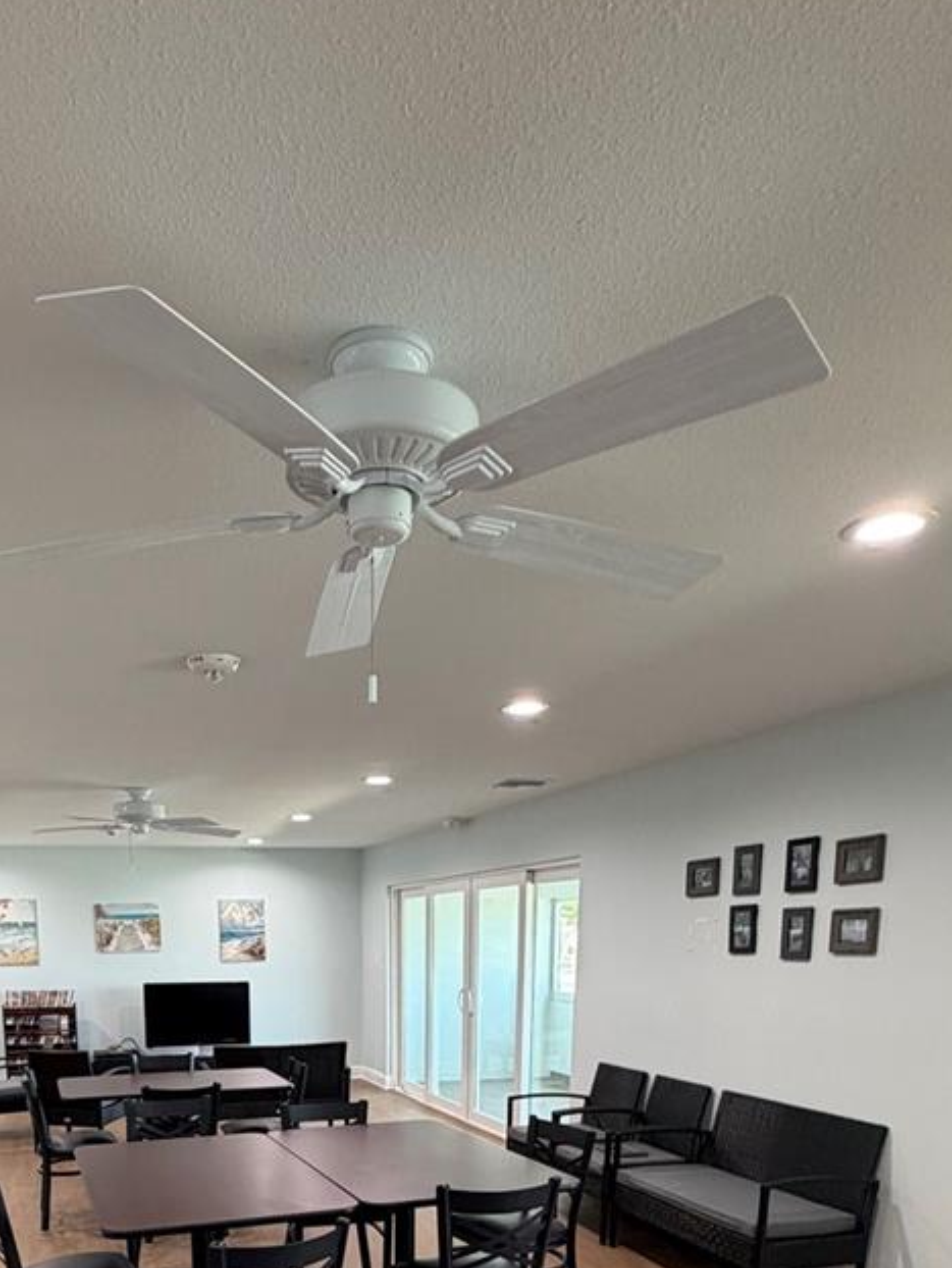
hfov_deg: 50.6
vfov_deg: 56.7
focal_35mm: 27
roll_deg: +0.3
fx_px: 989
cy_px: 1131
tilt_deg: -10.4
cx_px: 326
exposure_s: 1/60
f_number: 2.2
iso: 200
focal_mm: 2.22
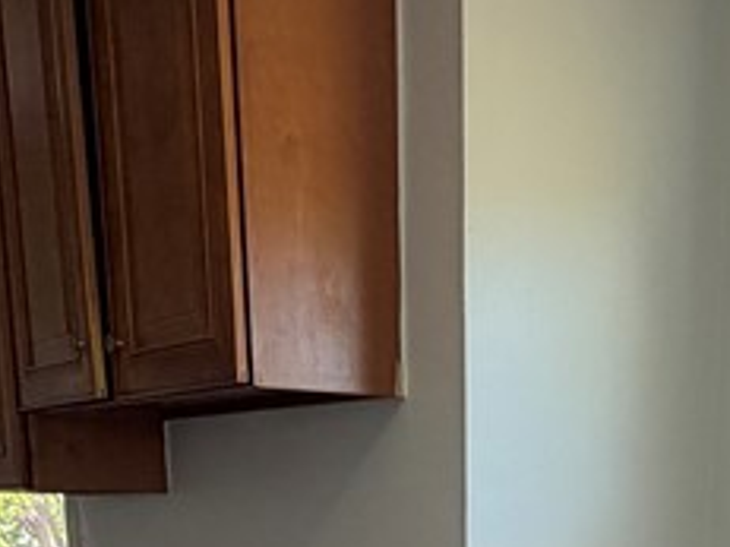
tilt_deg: -14.1
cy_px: 844
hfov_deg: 30.8
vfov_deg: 20.0
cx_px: 518
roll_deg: -0.3
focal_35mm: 62
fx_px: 1307
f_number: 2.2
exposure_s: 1/120
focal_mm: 2.22
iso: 125
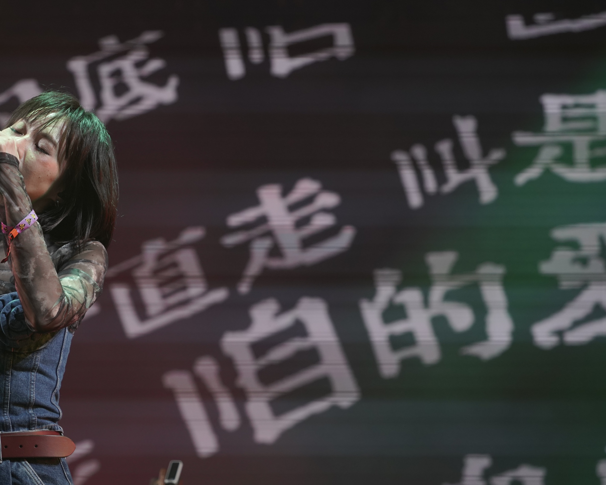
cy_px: 242
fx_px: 2797
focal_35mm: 156
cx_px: 271
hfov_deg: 12.4
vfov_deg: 9.9
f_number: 5.6
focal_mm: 138
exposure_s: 1/250
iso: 1600
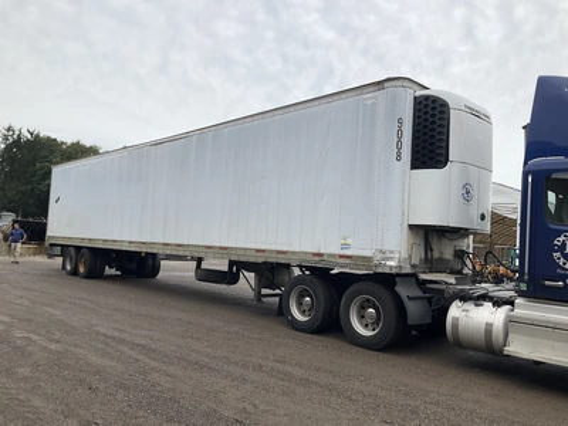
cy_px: 213
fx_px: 476
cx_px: 284
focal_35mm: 29
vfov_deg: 48.2
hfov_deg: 61.7
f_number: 1.8
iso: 25
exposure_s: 1/1912
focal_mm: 3
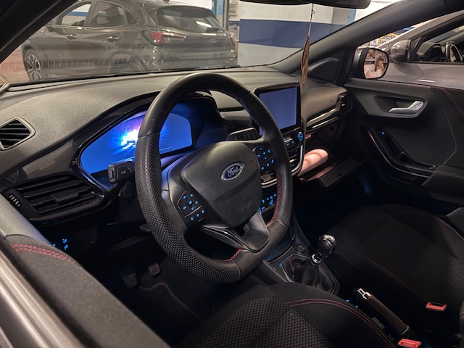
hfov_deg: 67.3
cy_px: 174
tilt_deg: -23.8
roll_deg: -1.1
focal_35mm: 26
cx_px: 232
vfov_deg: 53.1
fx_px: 349
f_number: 1.6
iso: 800
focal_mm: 5.96
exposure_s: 1/17
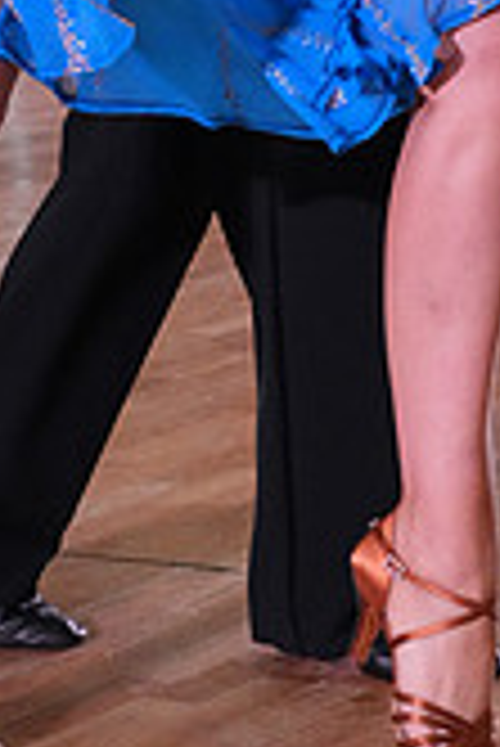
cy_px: -252
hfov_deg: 7.9
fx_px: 3638
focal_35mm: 175
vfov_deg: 11.4
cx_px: 327
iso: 5000
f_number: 7.1
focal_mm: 50
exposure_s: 1/320
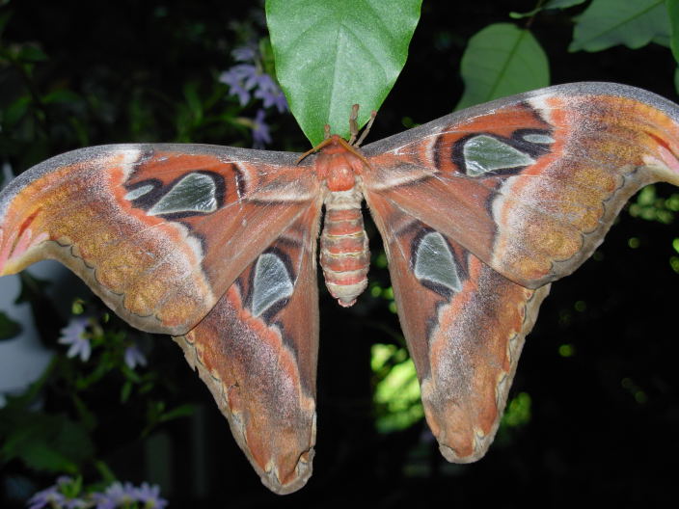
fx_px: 1373
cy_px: 254
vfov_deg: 21.0
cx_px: 340
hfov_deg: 27.8
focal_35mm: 70
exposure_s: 1/45.3
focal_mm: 11.5
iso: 50
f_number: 3.5
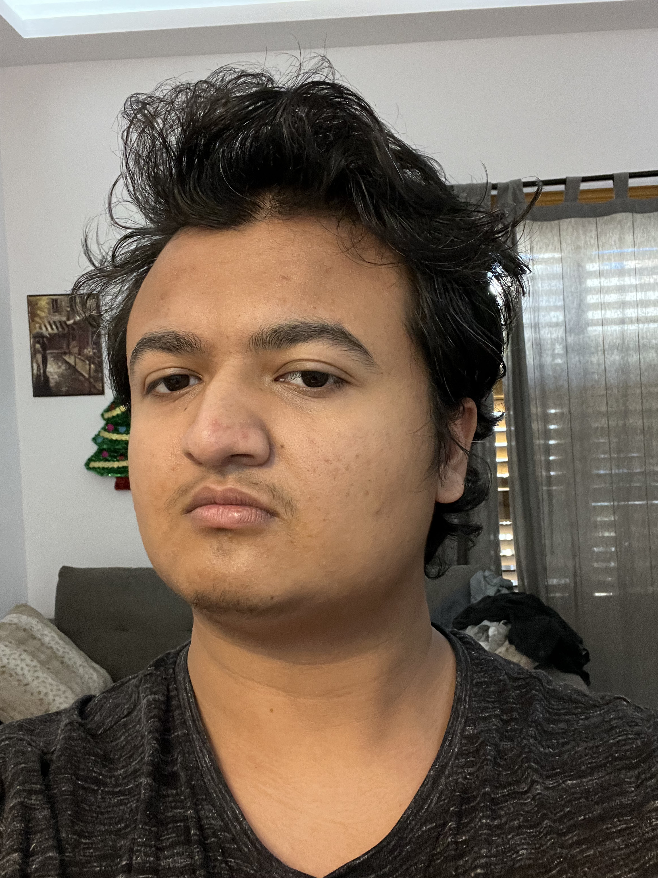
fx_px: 760
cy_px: 439
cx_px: 329
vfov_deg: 60.0
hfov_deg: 46.8
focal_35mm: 30
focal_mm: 2.71
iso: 400
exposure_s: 1/33
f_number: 2.2
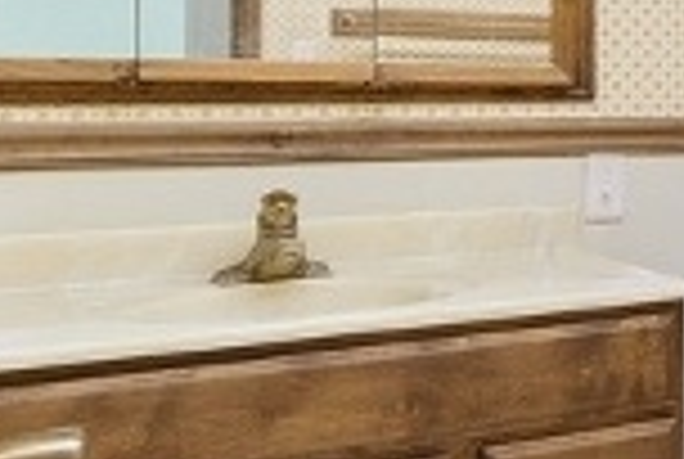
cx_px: 1030
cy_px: 187
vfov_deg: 21.6
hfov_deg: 24.6
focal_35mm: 63
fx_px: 1199
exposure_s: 1/2.5
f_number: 8
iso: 200
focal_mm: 10
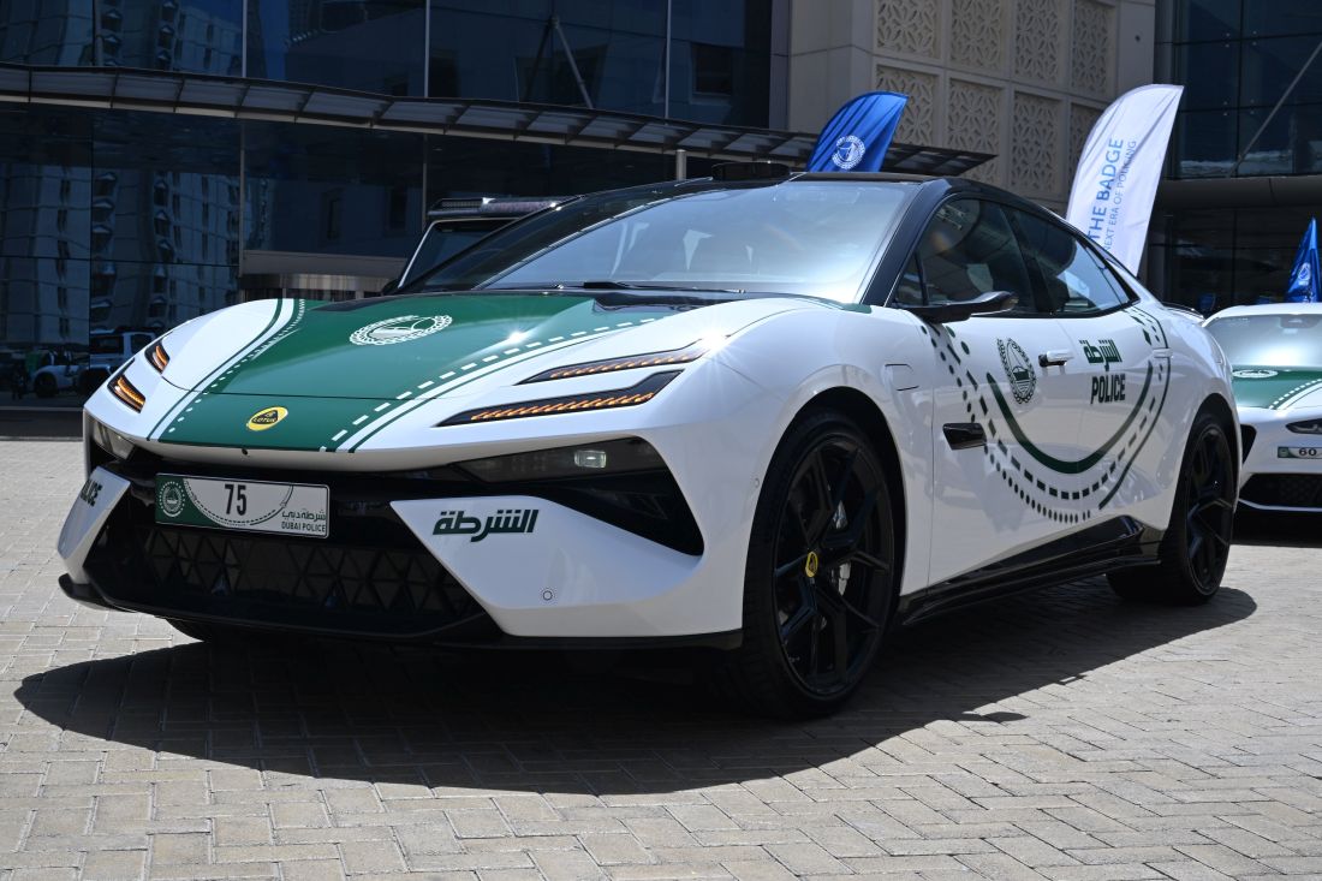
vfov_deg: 27.5
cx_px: 661
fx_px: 1799
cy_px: 440
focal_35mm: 49
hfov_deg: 40.3
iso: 250
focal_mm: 49
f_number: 20
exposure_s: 1/125
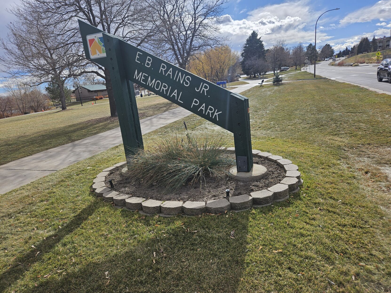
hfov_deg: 73.9
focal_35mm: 23
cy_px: 146
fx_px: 260
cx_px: 196
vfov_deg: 58.9
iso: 25
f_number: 1.8
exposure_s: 1/2327
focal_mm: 5.4
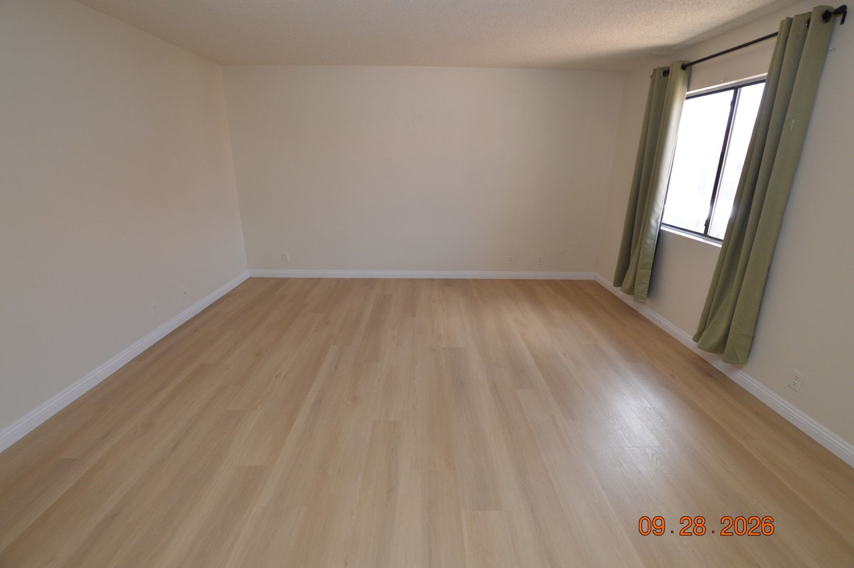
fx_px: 356
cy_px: 284
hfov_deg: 100.4
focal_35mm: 15
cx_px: 427
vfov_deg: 77.2
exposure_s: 1/100
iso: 400
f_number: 5
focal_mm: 10
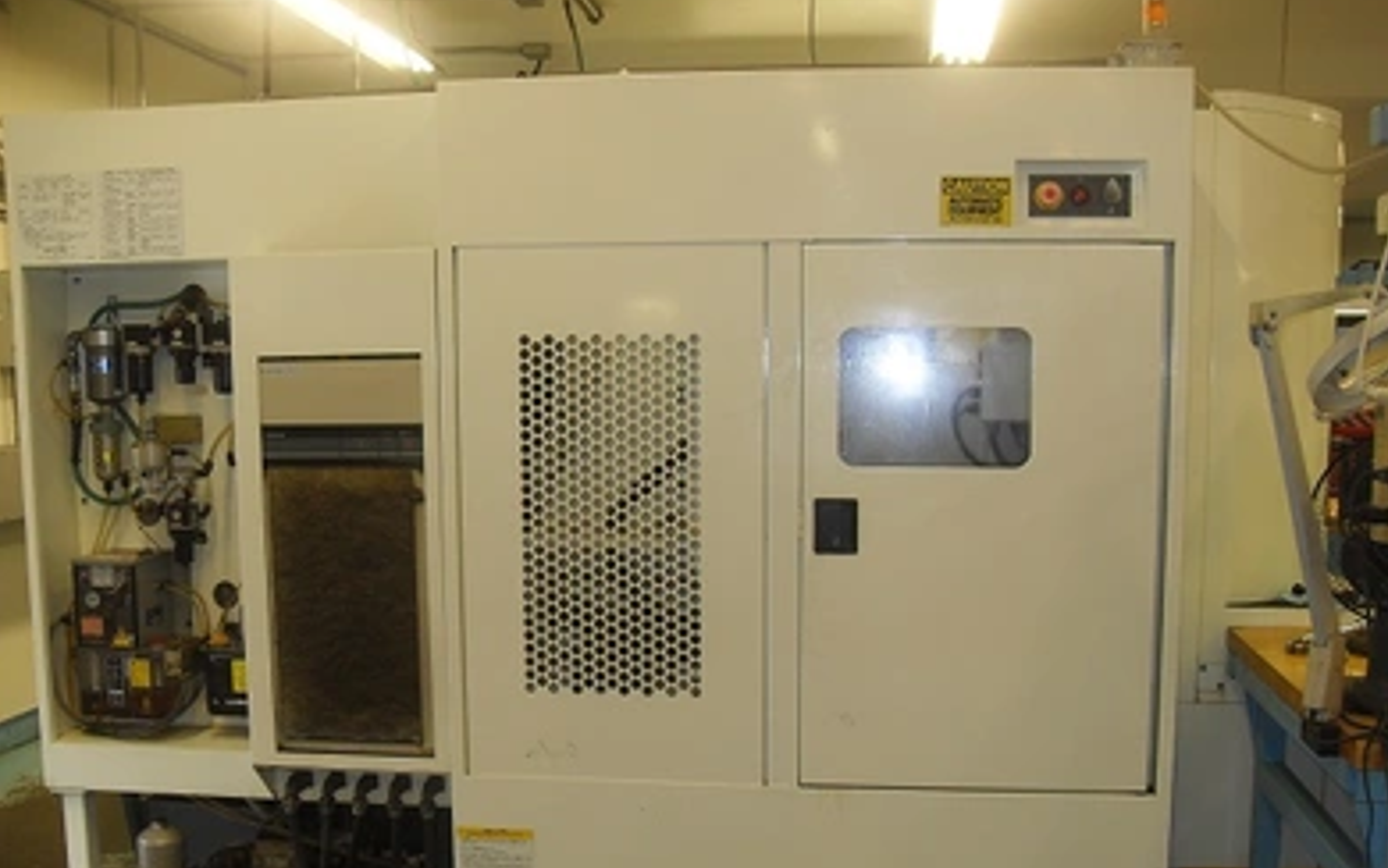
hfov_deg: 52.7
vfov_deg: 34.4
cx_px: 708
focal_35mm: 37
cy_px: 505
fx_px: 1400
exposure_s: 1/45
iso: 100
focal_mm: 6.3
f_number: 2.8
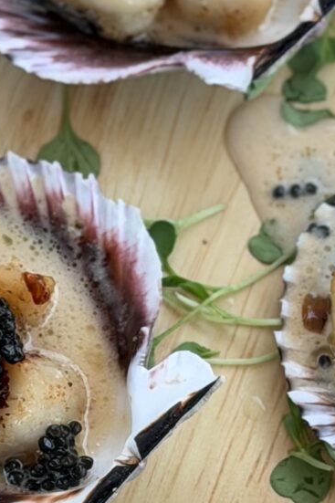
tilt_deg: -72.9
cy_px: 510
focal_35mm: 232
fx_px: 3240
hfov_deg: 5.9
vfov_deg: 8.8
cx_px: 213
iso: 64
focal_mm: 6.76
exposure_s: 1/120
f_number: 1.78
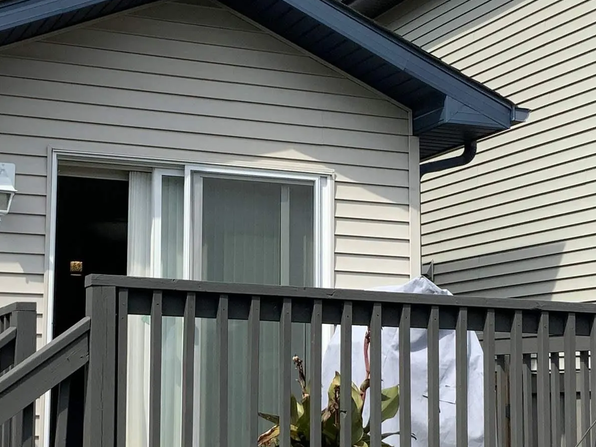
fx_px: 1291
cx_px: 220
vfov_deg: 19.6
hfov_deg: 25.9
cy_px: 239
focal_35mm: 75
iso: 16
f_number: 1.8
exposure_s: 1/1626
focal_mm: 3
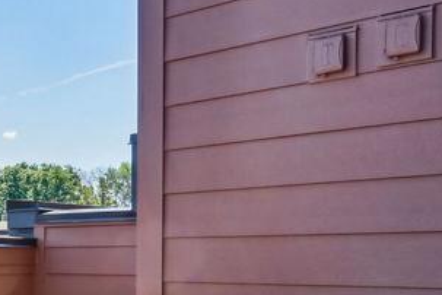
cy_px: 283
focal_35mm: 54
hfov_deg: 23.9
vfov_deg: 24.1
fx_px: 663
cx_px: -301
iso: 800
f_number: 9
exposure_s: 1/2000
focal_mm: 16
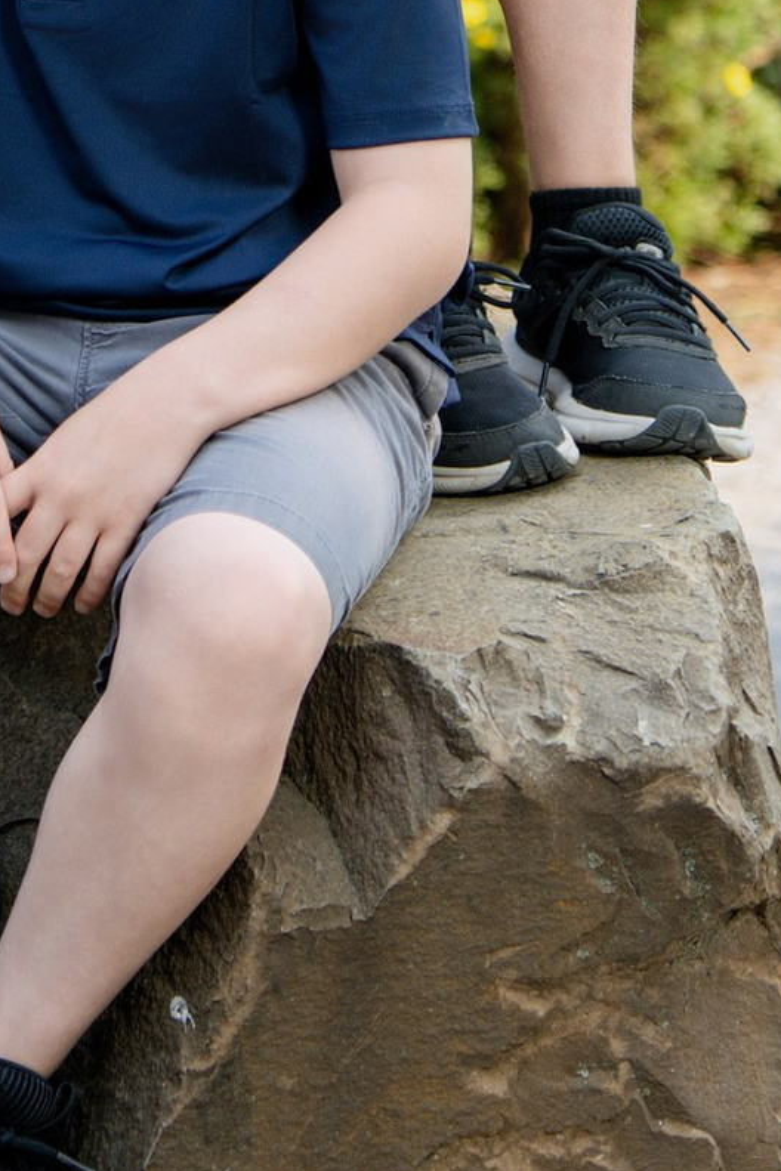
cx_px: 68
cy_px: -702
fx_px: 7419
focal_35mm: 228
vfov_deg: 8.8
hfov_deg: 6.0
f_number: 2.8
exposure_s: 1/250
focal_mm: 47
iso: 100
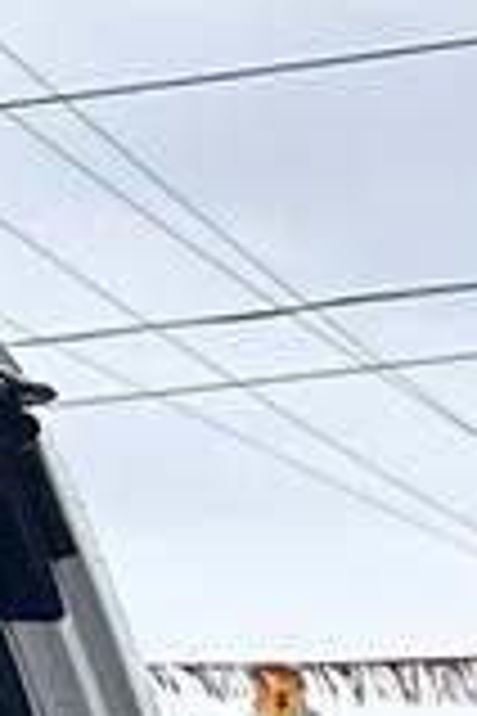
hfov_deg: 6.4
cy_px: 1824
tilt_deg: -10.2
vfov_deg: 9.0
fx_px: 3995
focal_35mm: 201
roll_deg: +0.7
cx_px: 1318
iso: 80
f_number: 1.78
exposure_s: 1/910
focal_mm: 6.86
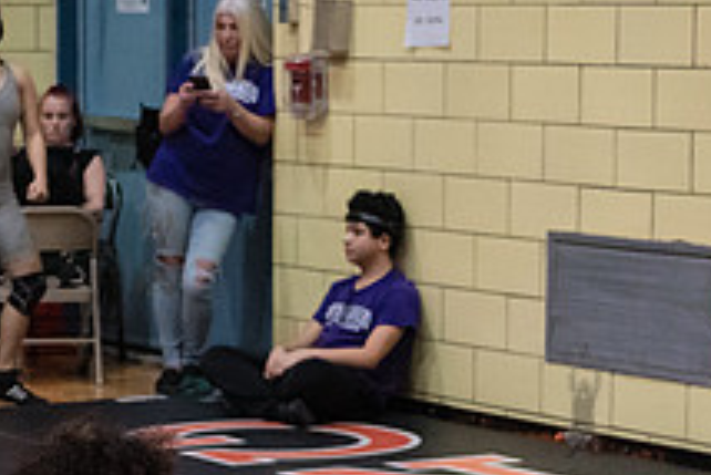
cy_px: 560
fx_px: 3103
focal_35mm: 157
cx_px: 153
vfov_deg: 8.7
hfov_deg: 13.0
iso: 8000
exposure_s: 1/640
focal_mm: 58
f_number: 3.2
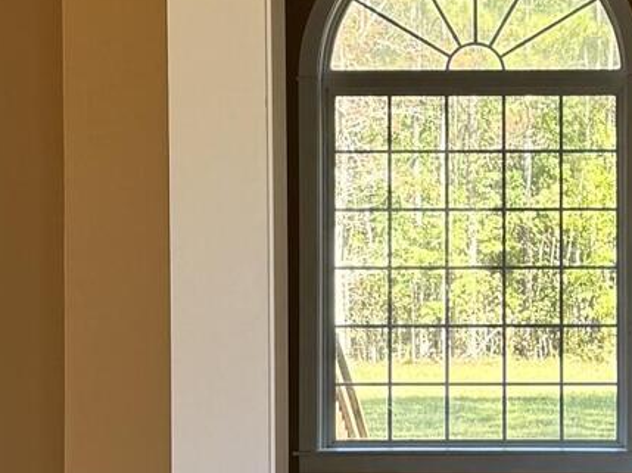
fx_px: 2353
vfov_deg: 11.5
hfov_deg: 15.0
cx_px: 676
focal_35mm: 129
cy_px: 273
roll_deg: +0.5
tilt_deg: +0.2
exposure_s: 1/151
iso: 80
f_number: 1.78
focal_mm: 6.76
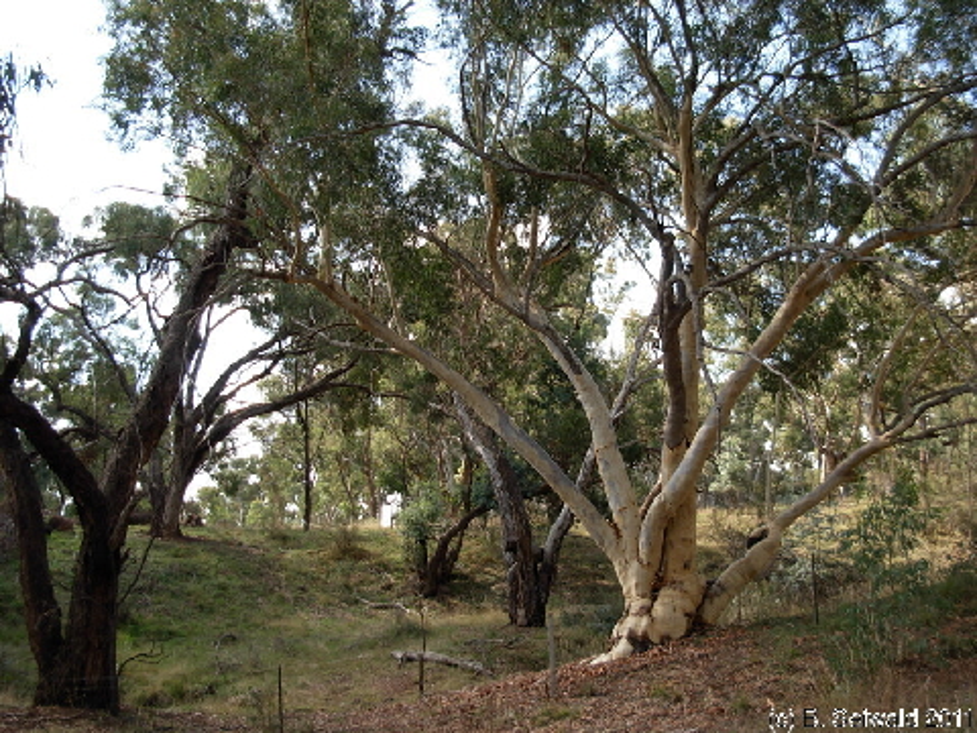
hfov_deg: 49.0
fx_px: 1073
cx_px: 488
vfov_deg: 37.7
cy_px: 366
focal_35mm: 38
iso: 79
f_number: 2.9
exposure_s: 1/235
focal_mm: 6.3
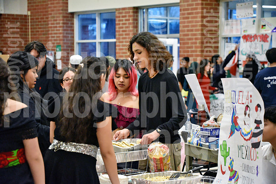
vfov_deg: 14.4
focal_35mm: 95
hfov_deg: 21.5
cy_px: 92
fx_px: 728
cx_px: 138
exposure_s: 1/320
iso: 12800
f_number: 5
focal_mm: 95
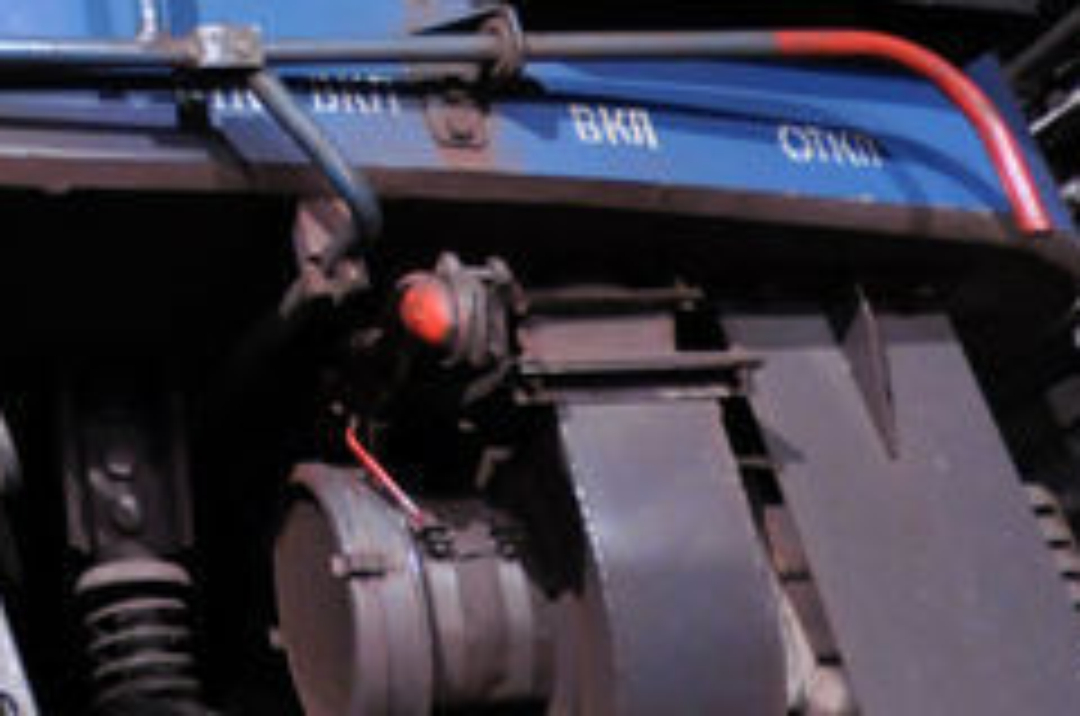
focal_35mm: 62
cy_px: -459
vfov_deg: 18.5
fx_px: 1853
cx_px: -360
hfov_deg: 26.9
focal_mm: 11
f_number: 4.2
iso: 1250
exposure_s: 3
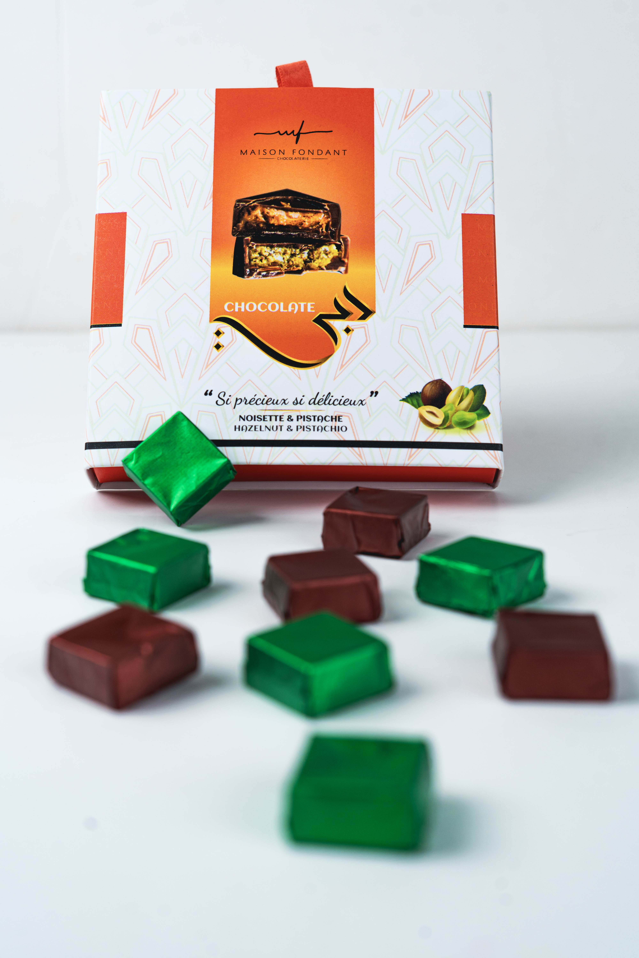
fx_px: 1331
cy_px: 479
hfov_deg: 27.0
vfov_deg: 39.6
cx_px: 320
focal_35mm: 50
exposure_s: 1/60
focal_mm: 50
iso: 200
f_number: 5
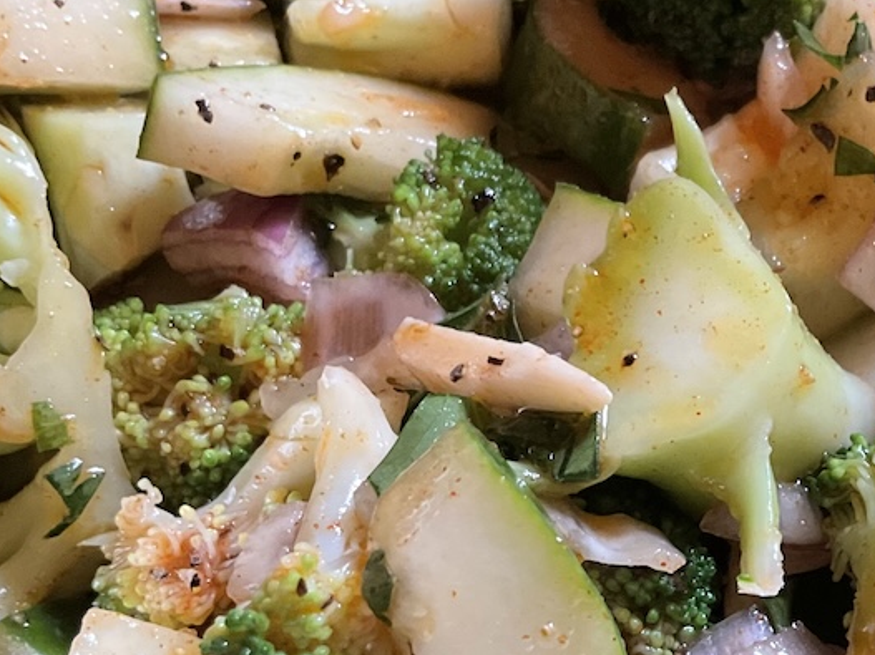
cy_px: 400
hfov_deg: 28.2
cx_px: 807
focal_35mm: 66
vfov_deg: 22.2
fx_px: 1668
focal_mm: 3
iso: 250
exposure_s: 1/30
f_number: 1.8
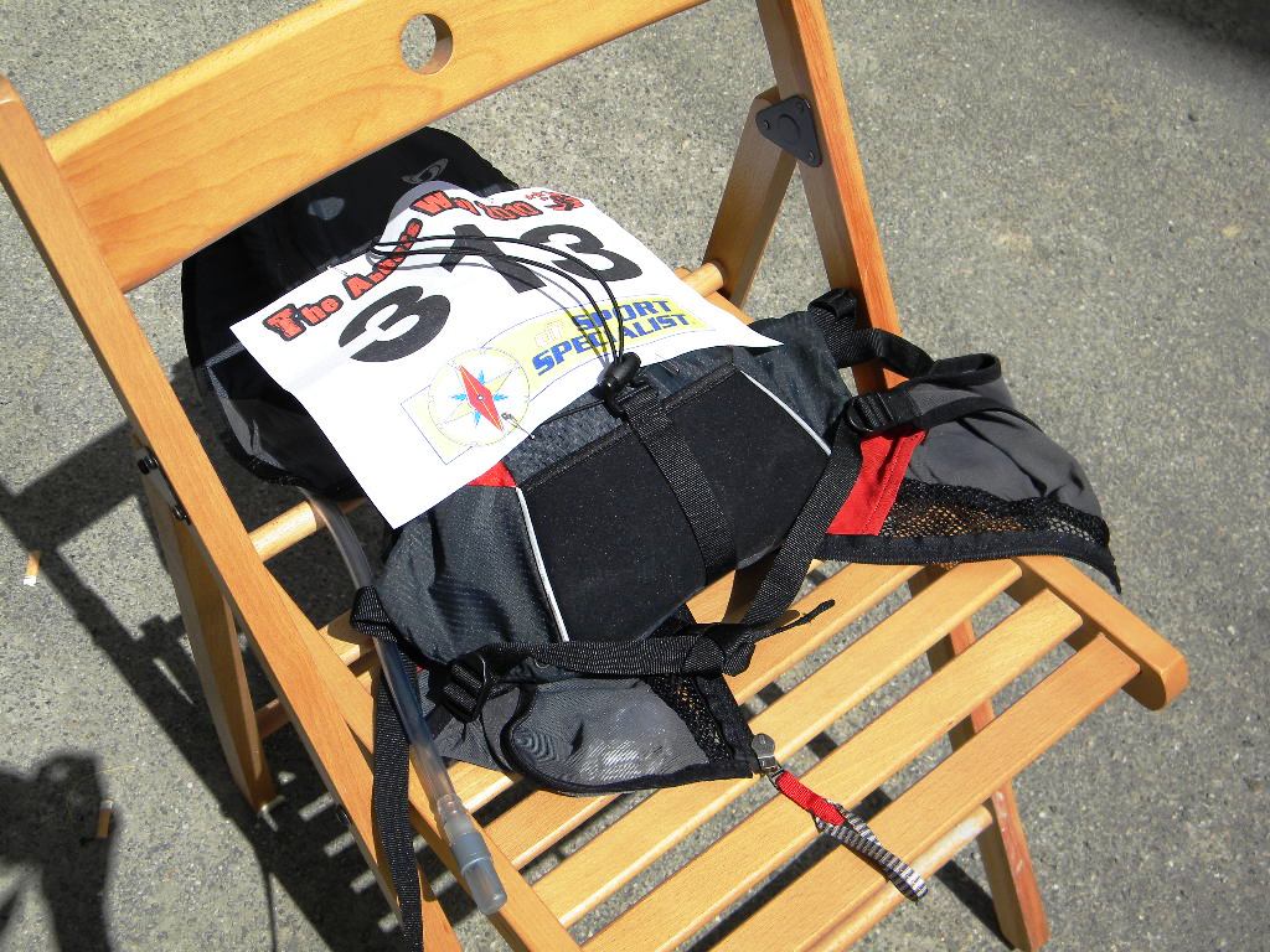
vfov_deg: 35.1
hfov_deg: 45.8
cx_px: 635
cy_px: 476
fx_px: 1504
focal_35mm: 41
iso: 80
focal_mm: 7.3
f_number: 7.6
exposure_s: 1/260
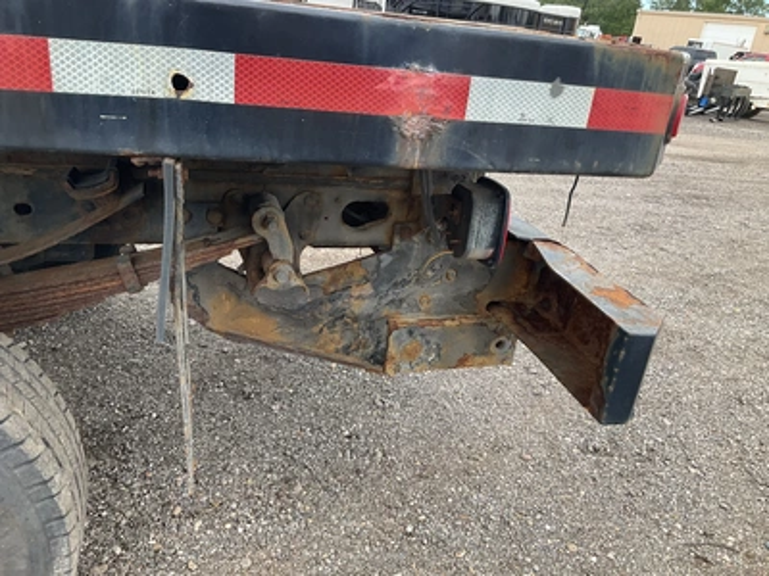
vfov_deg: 48.2
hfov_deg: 61.7
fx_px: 644
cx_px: 384
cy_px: 288
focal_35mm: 29
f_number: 1.8
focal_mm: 3
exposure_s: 1/138
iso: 20
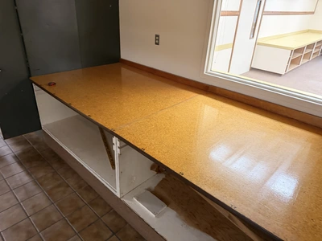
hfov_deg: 71.6
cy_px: 120
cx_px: 161
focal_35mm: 24
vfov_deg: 56.8
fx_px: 223
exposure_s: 1/60
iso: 400
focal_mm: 6.76
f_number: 1.78
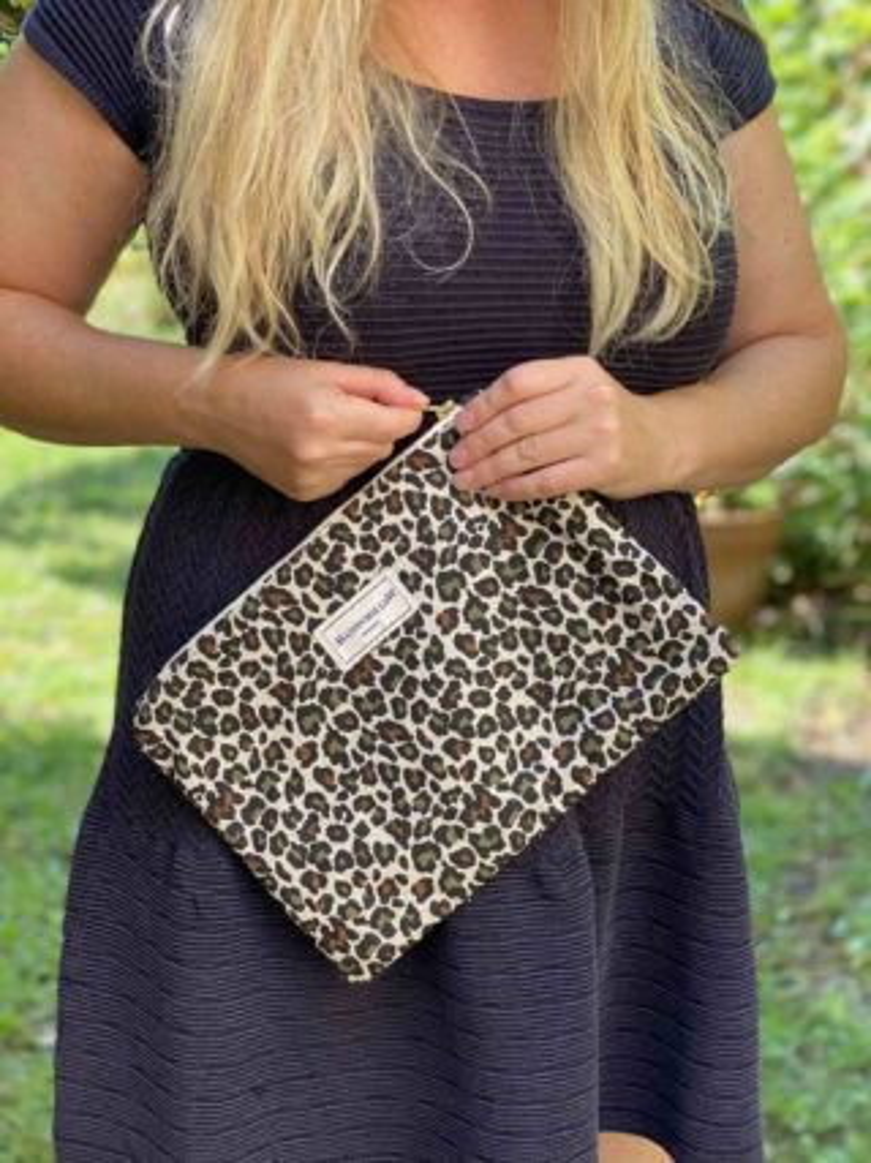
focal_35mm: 52
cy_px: 582
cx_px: 436
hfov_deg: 28.0
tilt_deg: -14.3
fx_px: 1745
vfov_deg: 36.8
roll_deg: -2.5
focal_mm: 6
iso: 40
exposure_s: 1/122
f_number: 2
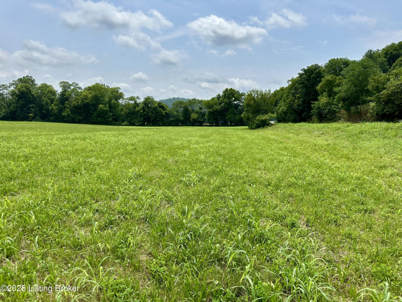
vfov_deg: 56.8
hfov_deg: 71.6
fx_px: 279
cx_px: 201
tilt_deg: -7.3
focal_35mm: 24
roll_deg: -1.5
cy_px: 151
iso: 80
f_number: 1.78
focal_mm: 6.86
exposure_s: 1/5525
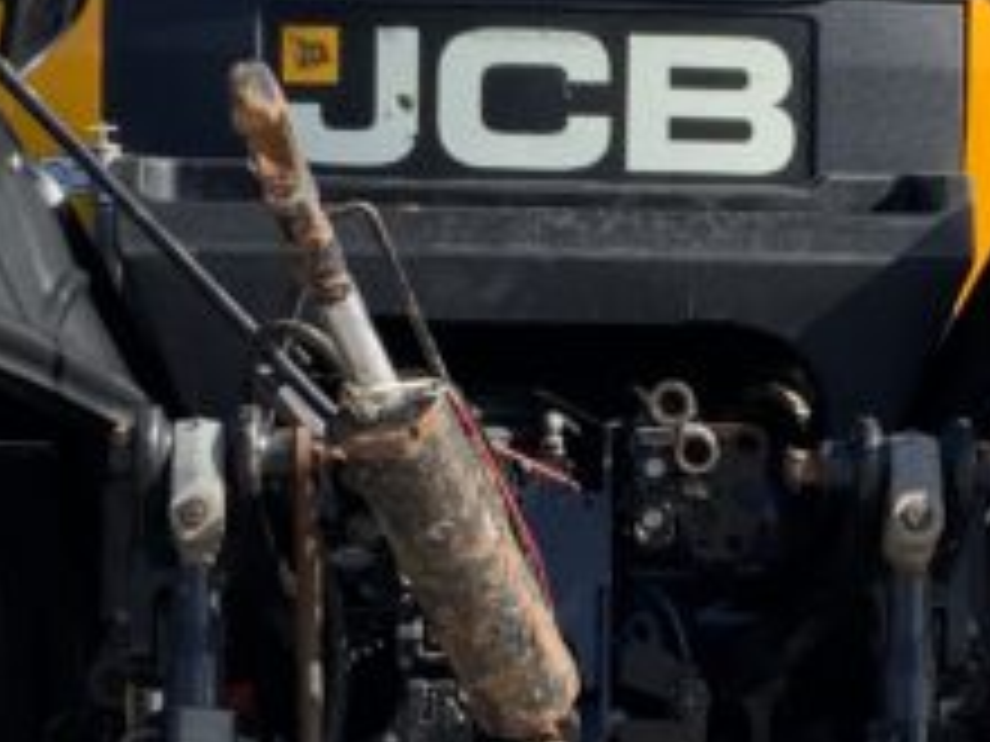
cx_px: 778
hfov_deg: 14.5
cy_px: 535
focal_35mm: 135
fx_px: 3861
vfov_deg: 11.0
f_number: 1.8
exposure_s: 1/1055
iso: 16
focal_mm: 3
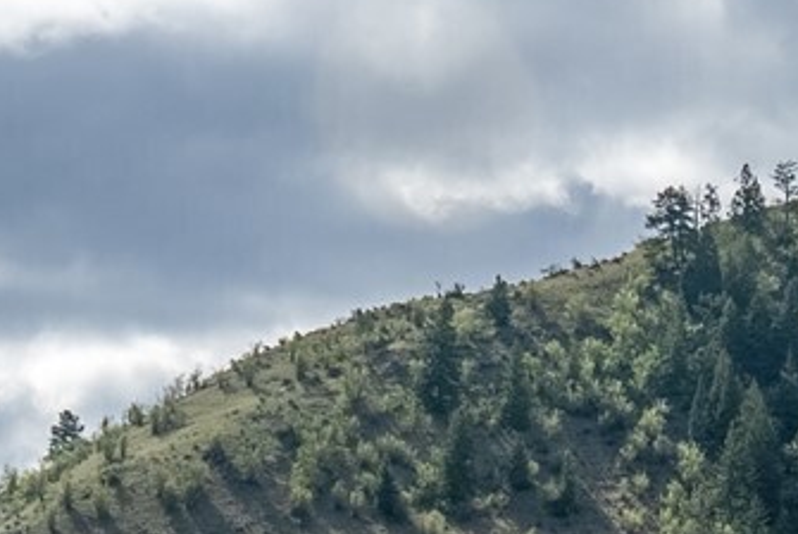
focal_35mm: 158
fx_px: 3494
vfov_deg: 8.3
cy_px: 1087
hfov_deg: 12.6
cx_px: 1052
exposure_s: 1/5000
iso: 100
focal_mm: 31.1
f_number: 5.6
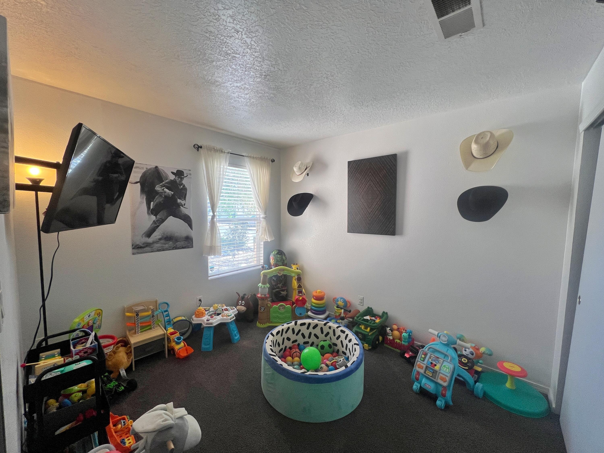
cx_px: 302
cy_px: 226
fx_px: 227
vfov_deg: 89.9
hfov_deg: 106.2
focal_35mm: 13
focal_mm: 1.57
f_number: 1.8
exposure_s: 1/120
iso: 80
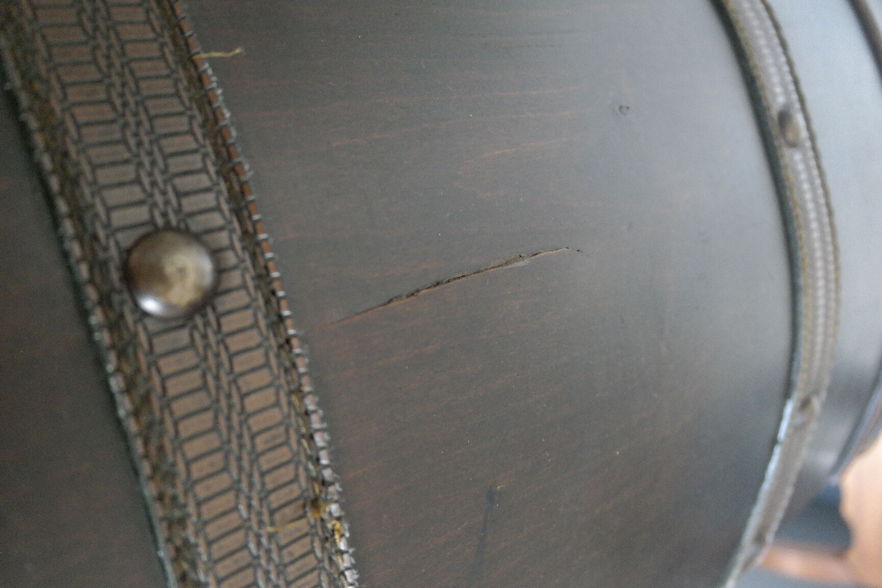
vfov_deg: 43.6
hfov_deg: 61.9
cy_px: 294
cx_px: 441
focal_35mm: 30
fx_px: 735
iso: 1600
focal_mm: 20
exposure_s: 1/40
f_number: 3.5
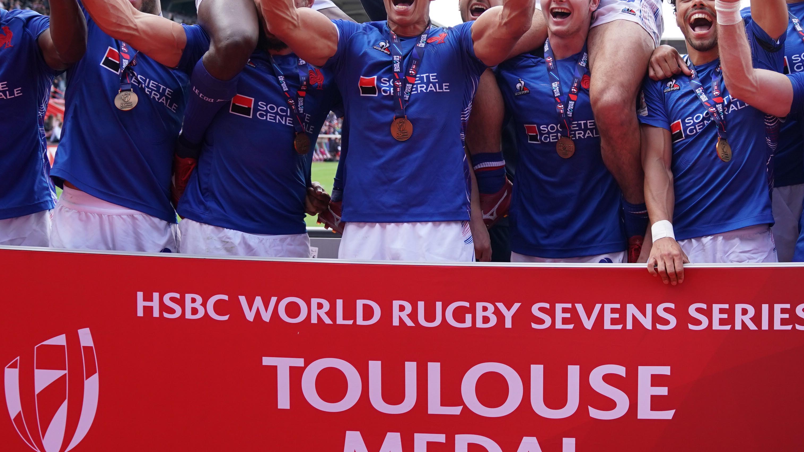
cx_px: 576
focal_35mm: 49
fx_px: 1045
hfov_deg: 41.2
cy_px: 130
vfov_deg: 24.2
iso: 250
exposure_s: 1/800
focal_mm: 24
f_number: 2.8
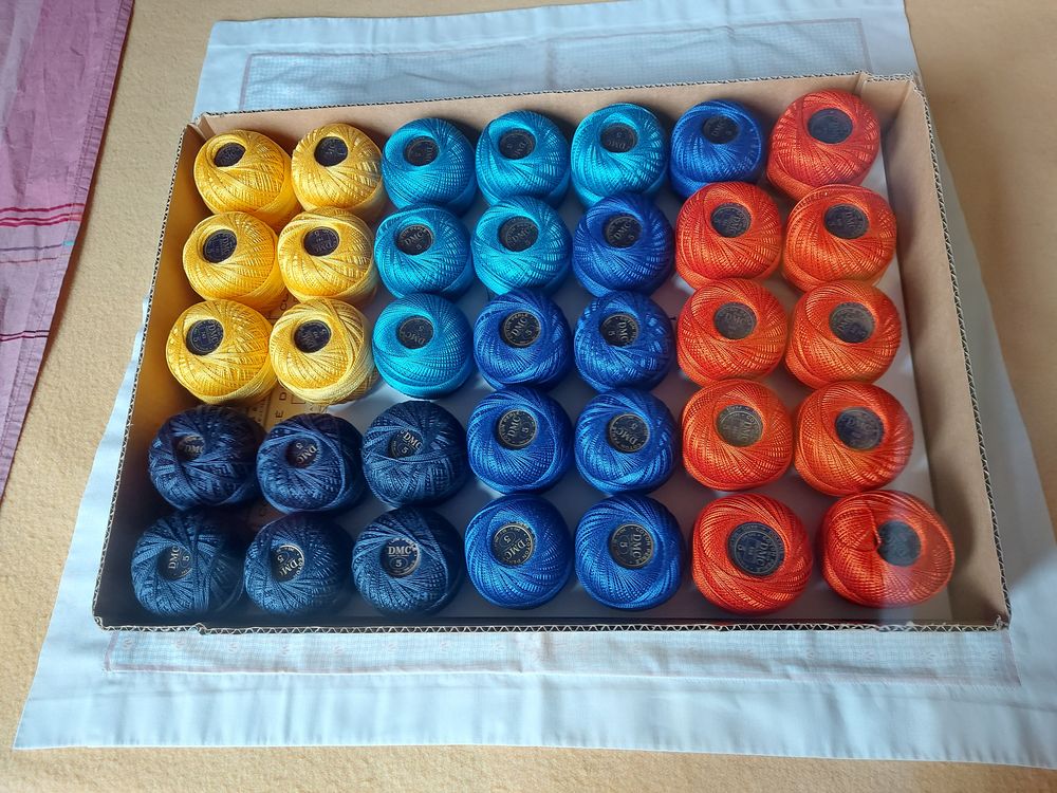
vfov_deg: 56.8
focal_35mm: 24
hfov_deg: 71.6
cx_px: 528
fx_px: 733
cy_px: 396
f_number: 1.8
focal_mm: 5.23
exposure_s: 1/33
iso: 200
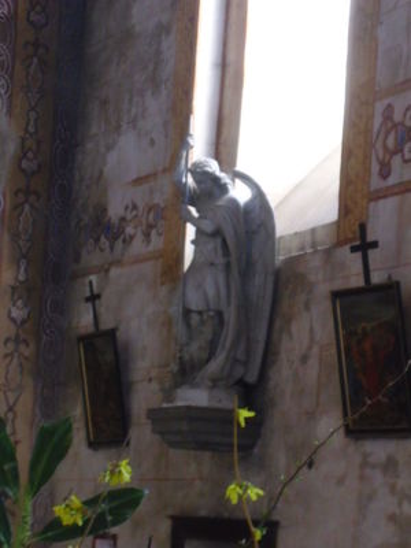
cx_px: 206
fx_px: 1773
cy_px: 274
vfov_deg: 17.6
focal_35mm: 112
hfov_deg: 13.2
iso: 400
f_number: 5.9
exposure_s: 1/10
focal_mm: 18.6
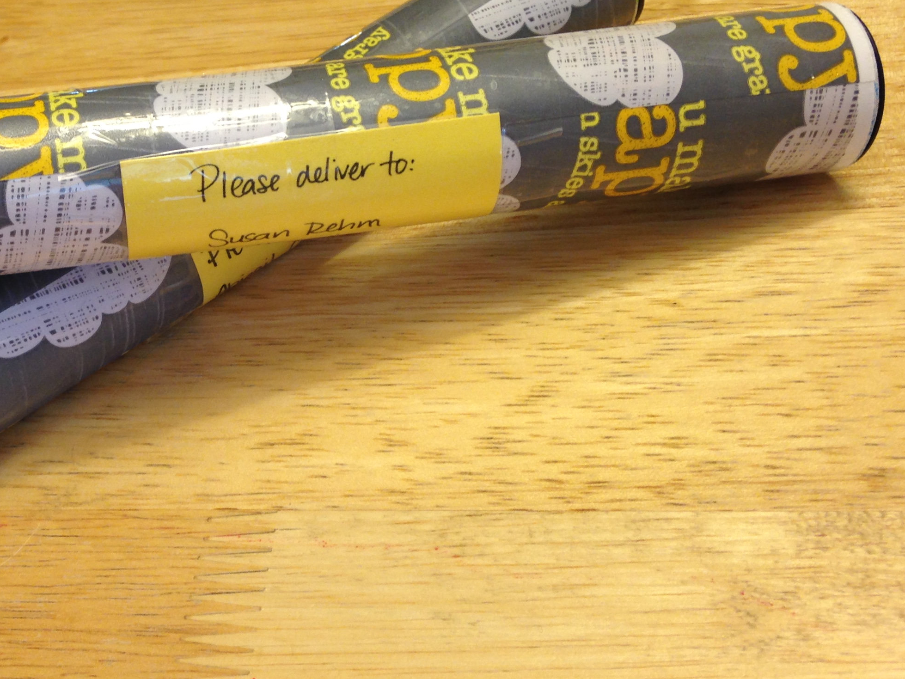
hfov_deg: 34.1
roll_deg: +17.9
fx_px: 1438
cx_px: 213
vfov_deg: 26.6
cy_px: 306
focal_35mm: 55
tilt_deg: -41.0
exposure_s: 1/20
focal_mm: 4.12
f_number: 2.4
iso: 50
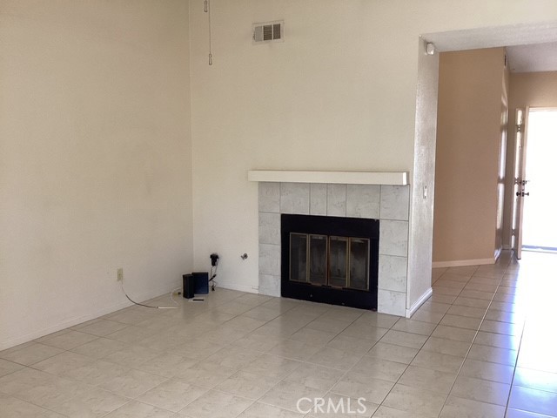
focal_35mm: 31
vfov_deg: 45.4
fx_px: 499
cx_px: 278
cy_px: 209
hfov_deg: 58.4
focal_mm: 3.3
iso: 200
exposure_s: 1/60
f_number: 2.4
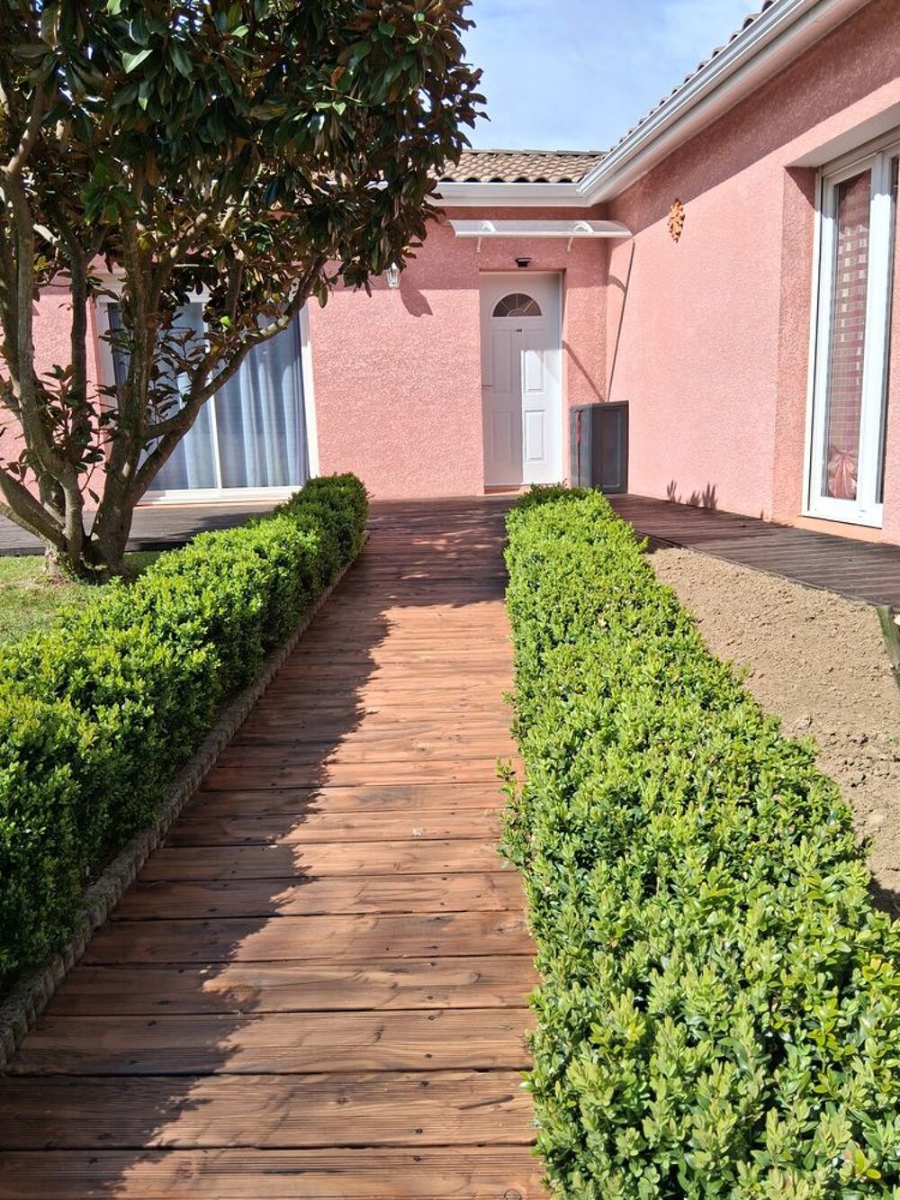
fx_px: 901
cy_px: 600
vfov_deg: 67.3
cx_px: 450
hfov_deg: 53.1
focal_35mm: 26
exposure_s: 1/685
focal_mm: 3.98
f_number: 1.8
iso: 25
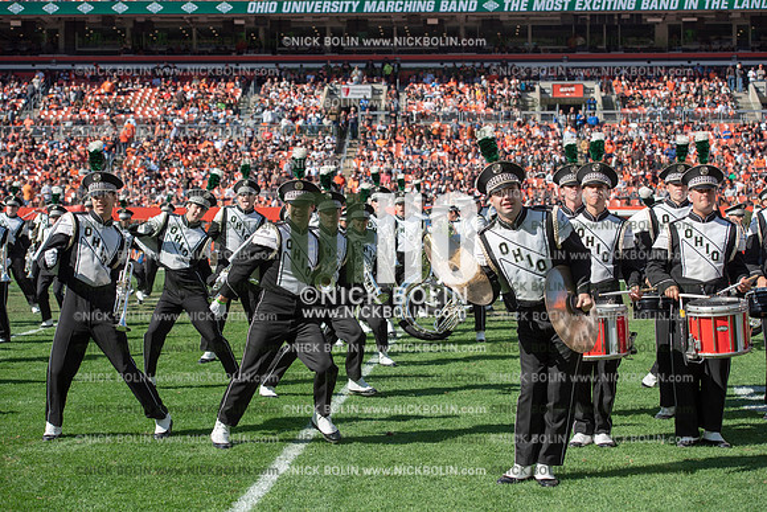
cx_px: 384
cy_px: 256
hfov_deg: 28.8
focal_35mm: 70
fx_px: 1492
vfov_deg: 19.5
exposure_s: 1/2000
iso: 400
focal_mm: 70
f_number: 5
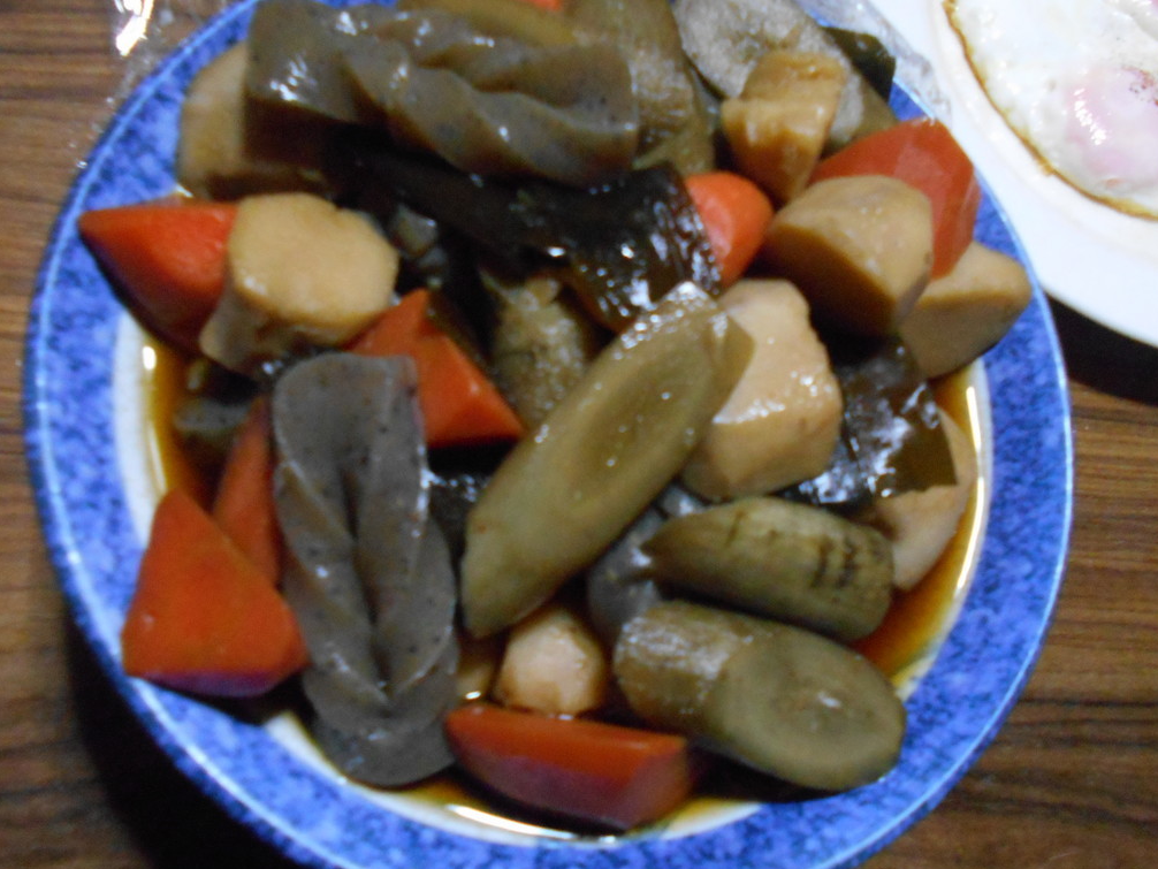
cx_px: 573
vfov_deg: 45.5
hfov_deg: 58.3
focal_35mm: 31
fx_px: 1037
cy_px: 435
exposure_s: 1/10
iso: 800
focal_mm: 4.6
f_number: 3.2
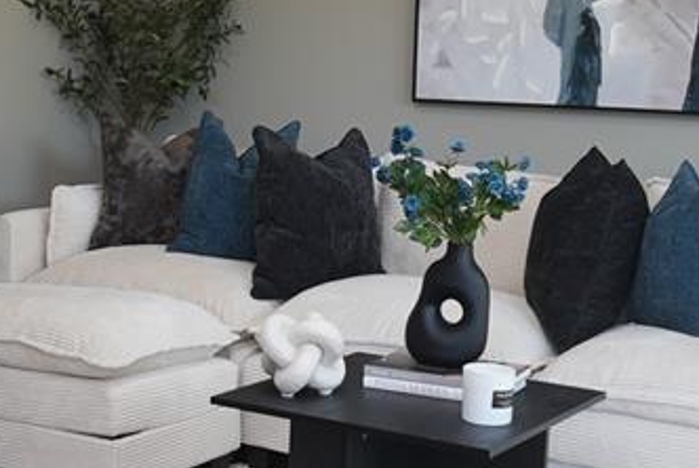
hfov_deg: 27.3
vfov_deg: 18.4
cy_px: 159
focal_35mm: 74
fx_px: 1438
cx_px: 291
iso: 320
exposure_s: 1/125
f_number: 2.8
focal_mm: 16
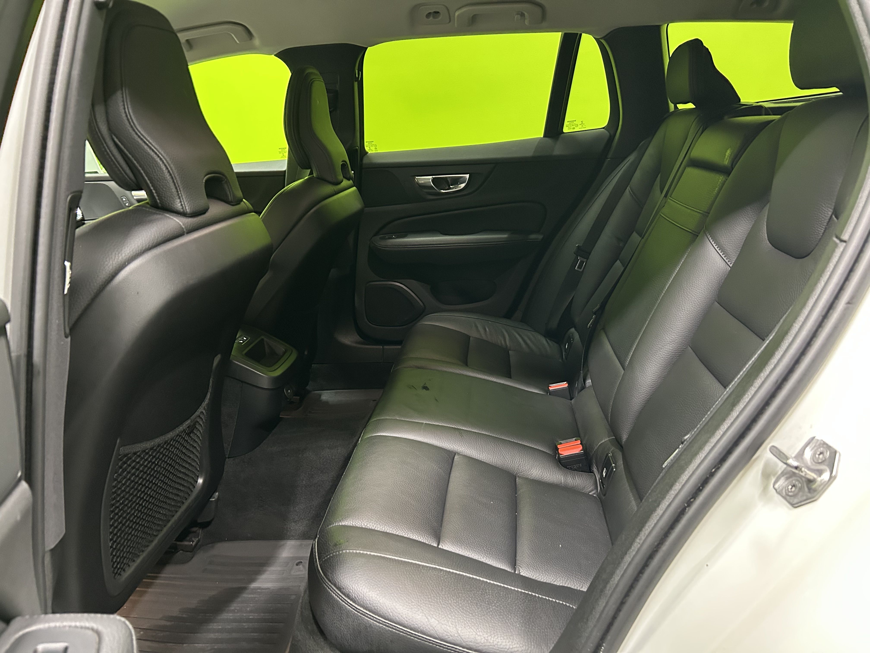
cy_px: 326
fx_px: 653
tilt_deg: -17.7
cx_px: 435
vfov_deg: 53.1
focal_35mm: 26
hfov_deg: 67.3
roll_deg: +2.6
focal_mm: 5.7
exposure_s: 1/33
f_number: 1.5
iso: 640
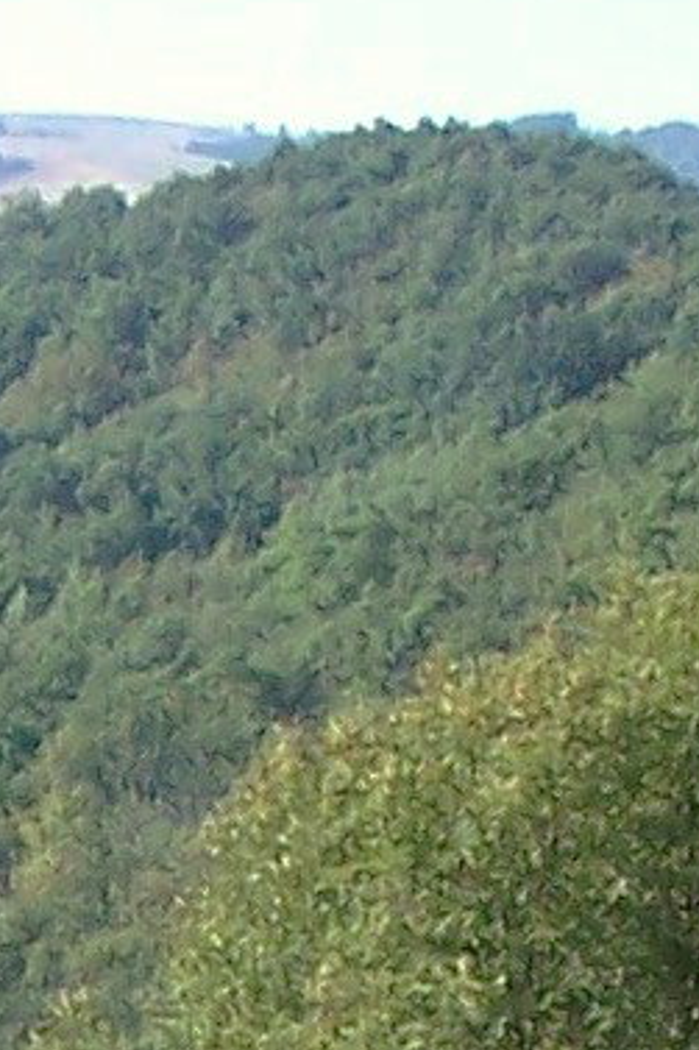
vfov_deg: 7.4
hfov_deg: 5.1
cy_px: 1980
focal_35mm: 270
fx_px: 7870
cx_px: 178
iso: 80
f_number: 2.8
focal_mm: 6.3
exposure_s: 1/750
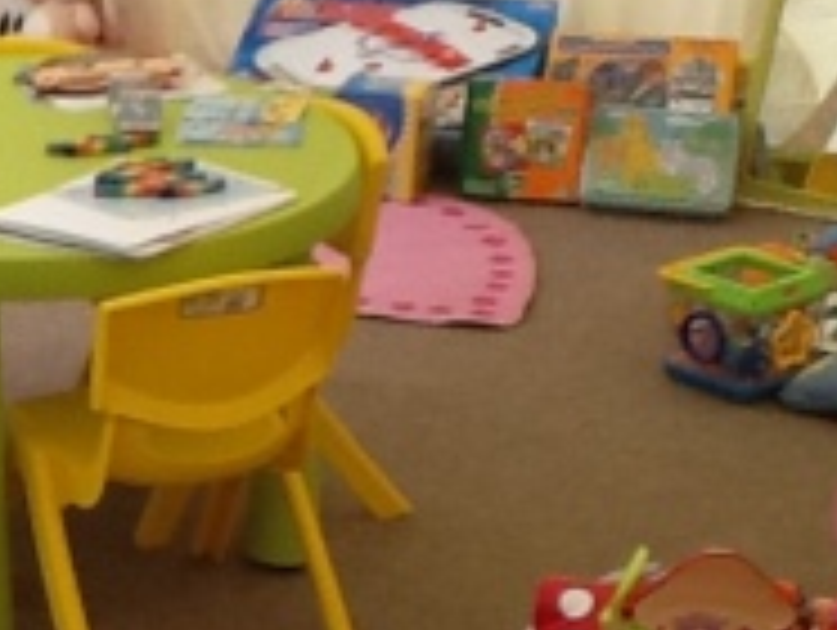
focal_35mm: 121
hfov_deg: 15.4
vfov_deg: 12.2
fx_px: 2930
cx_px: -297
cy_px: 495
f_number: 2.4
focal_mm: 2.03
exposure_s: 1/120
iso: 40
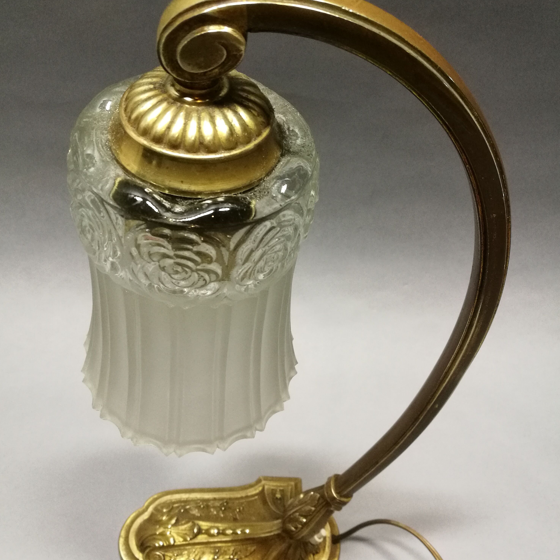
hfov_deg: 51.1
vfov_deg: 51.1
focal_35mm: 32
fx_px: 586
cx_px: 279
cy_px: 289
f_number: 2.2
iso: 400
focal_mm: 4.5
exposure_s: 1/33.3
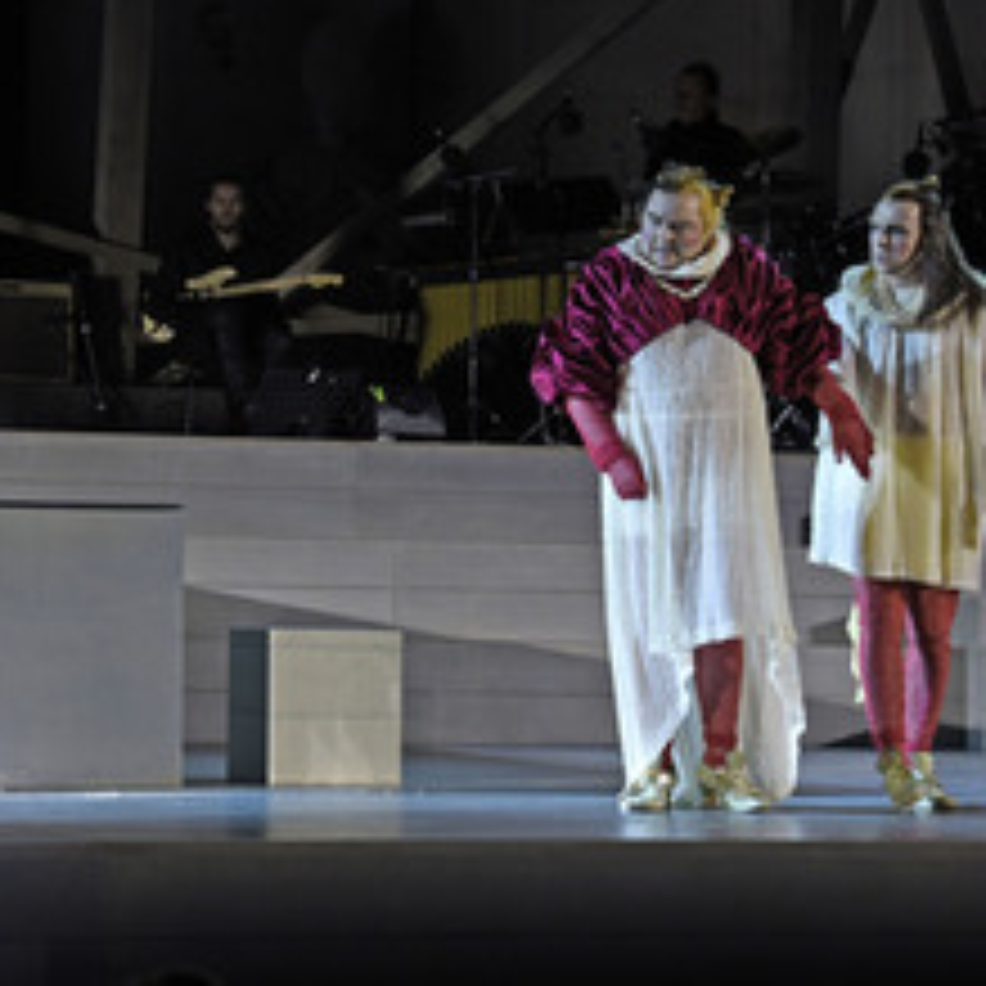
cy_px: 437
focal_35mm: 91
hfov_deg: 18.7
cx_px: 56
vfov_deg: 19.1
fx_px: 2933
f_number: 5.6
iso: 1000
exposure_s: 1/80
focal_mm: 52
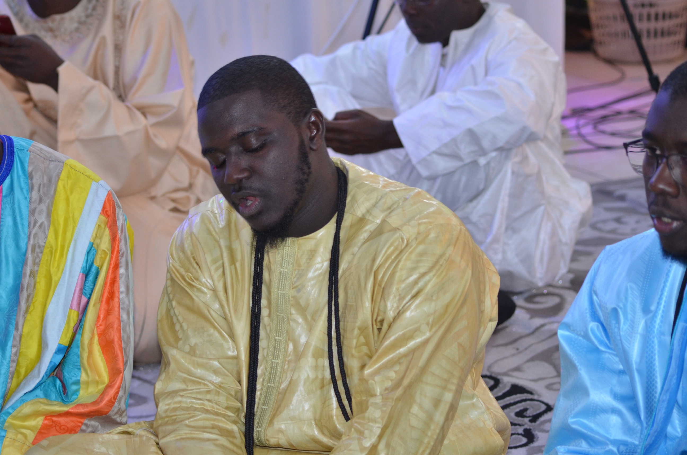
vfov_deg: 13.0
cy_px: 228
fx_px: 2000
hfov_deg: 19.5
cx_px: 344
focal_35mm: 105
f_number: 4
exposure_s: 1/60
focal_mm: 70
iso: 800
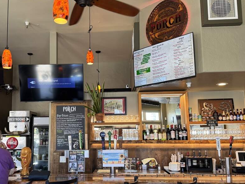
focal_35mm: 37
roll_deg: +0.7
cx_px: 95
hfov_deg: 49.7
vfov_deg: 38.5
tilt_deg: +5.6
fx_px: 262
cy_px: 109
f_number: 1.78
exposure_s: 1/58
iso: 160
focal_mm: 6.76
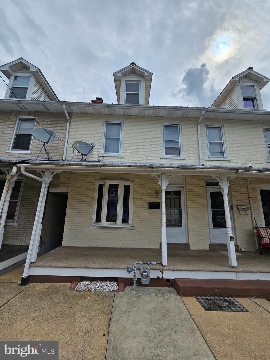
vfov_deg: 106.2
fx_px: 135
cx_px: 135
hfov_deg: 89.9
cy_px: 180
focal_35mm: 13
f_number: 2.2
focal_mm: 2.2
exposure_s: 1/2572
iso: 50
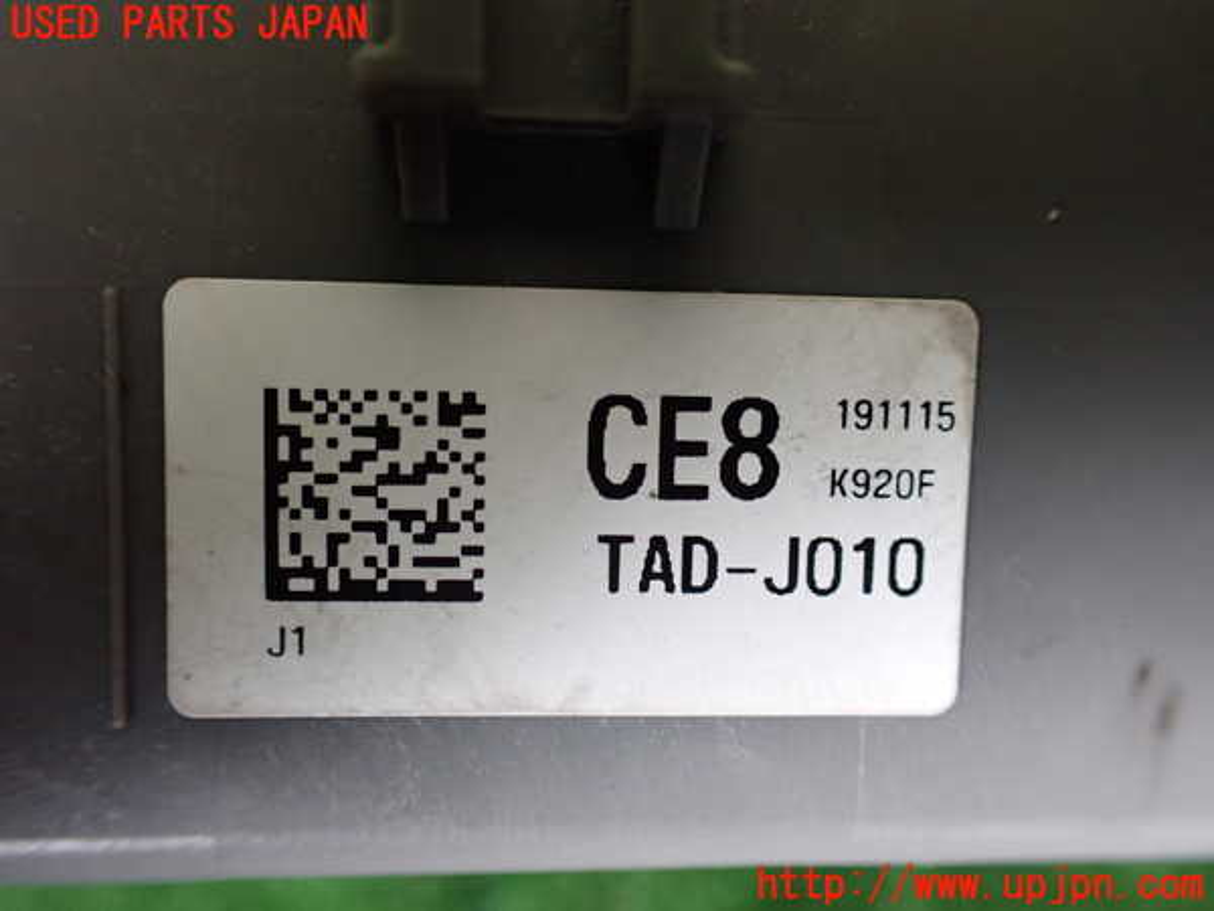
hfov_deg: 60.0
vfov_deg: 46.8
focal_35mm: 30
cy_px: 456
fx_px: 1052
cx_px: 607
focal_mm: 5.4
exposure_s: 1/80
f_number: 2.3
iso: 800
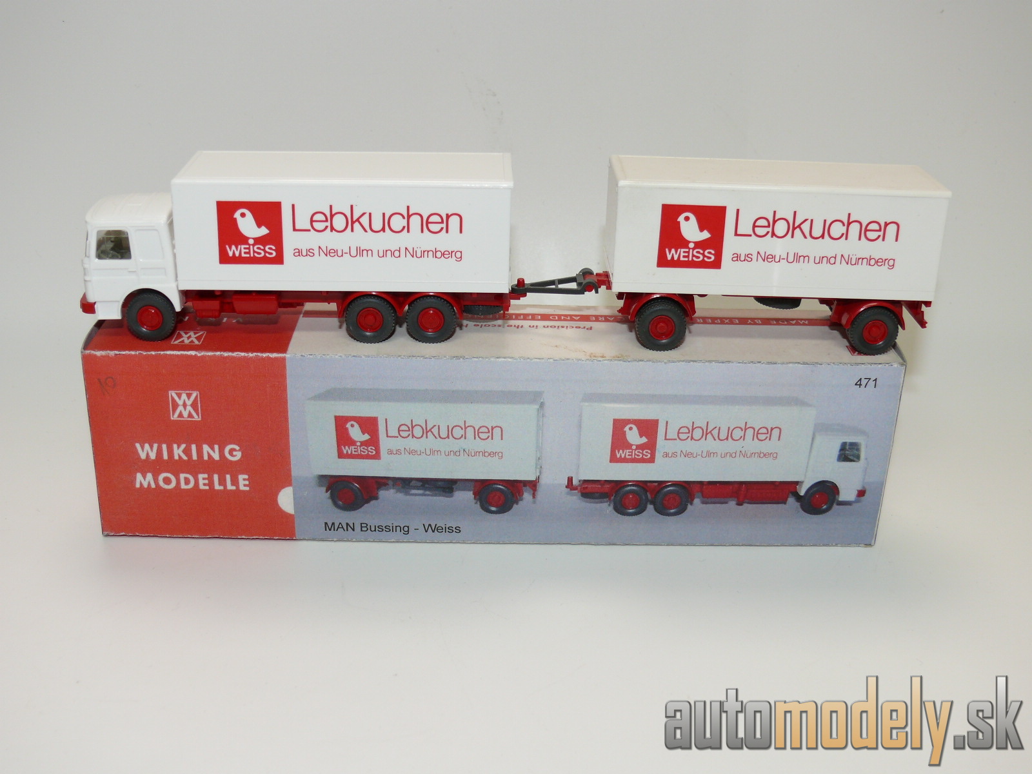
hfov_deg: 44.8
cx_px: 516
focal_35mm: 42
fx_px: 1252
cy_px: 387
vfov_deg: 34.3
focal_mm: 8.4
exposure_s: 1/30
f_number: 4
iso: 100
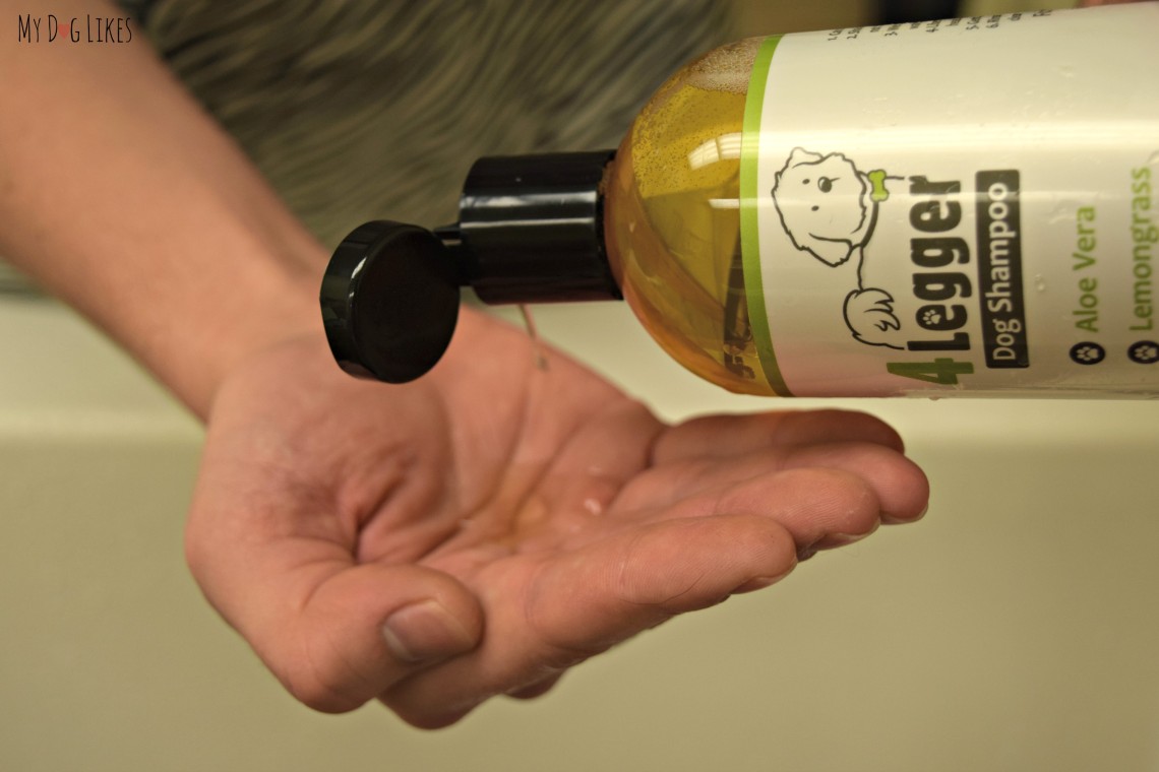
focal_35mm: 54
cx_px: 580
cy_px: 386
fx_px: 1738
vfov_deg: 25.1
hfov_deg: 36.9
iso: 400
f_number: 5.6
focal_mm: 36
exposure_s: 1/125
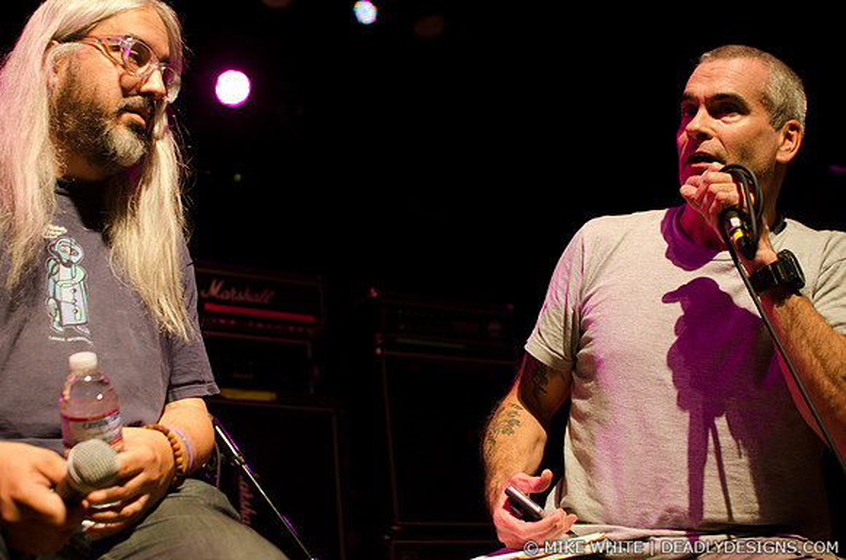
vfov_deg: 29.7
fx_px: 1055
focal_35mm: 45
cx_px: 423
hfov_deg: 43.7
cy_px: 280
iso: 1600
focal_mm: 30
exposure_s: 1/250
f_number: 2.8
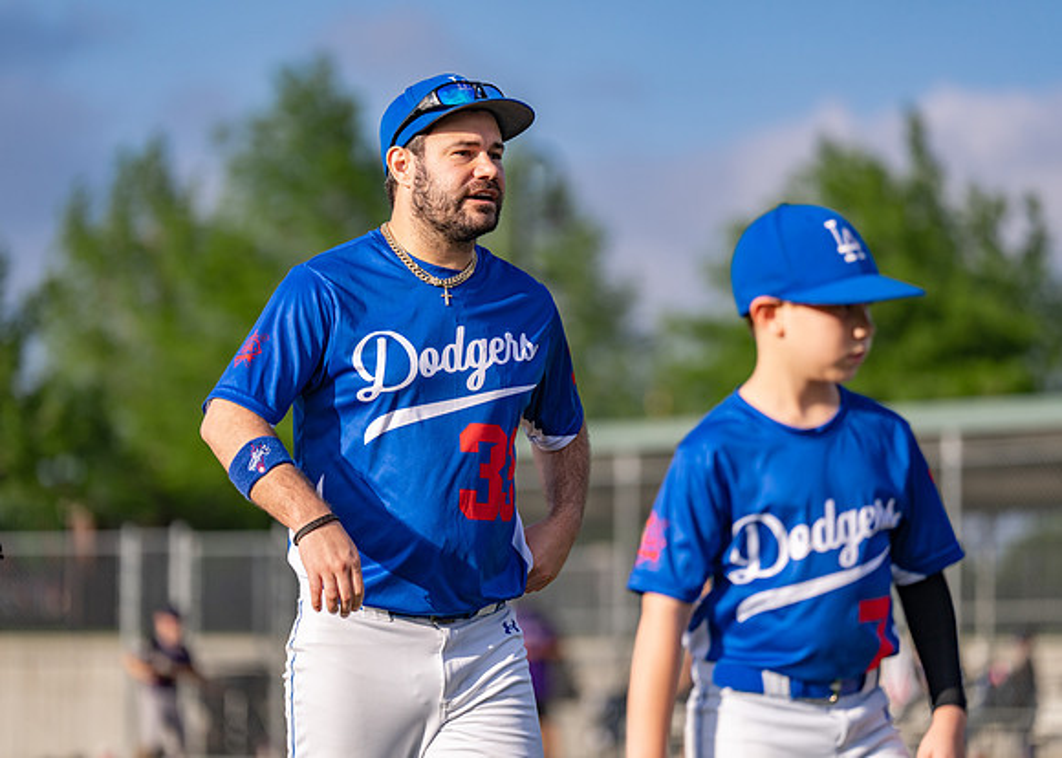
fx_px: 4901
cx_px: 531
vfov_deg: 8.8
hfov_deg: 12.4
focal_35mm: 163
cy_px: 379
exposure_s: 1/5000
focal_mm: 153
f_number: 2.8
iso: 250
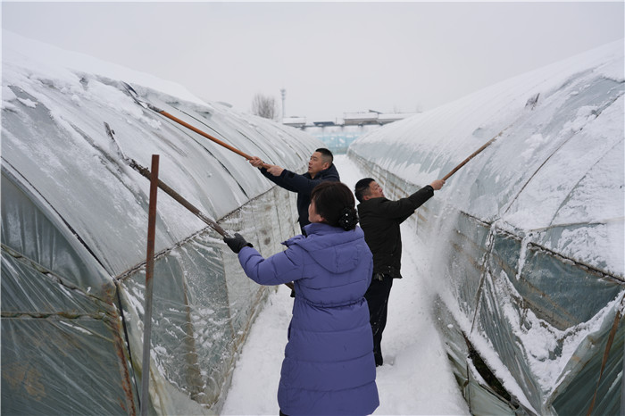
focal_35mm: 40
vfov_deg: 33.4
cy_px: 208
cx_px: 312
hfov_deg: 48.5
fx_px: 694
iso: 100
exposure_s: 1/1250
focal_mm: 40
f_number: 4
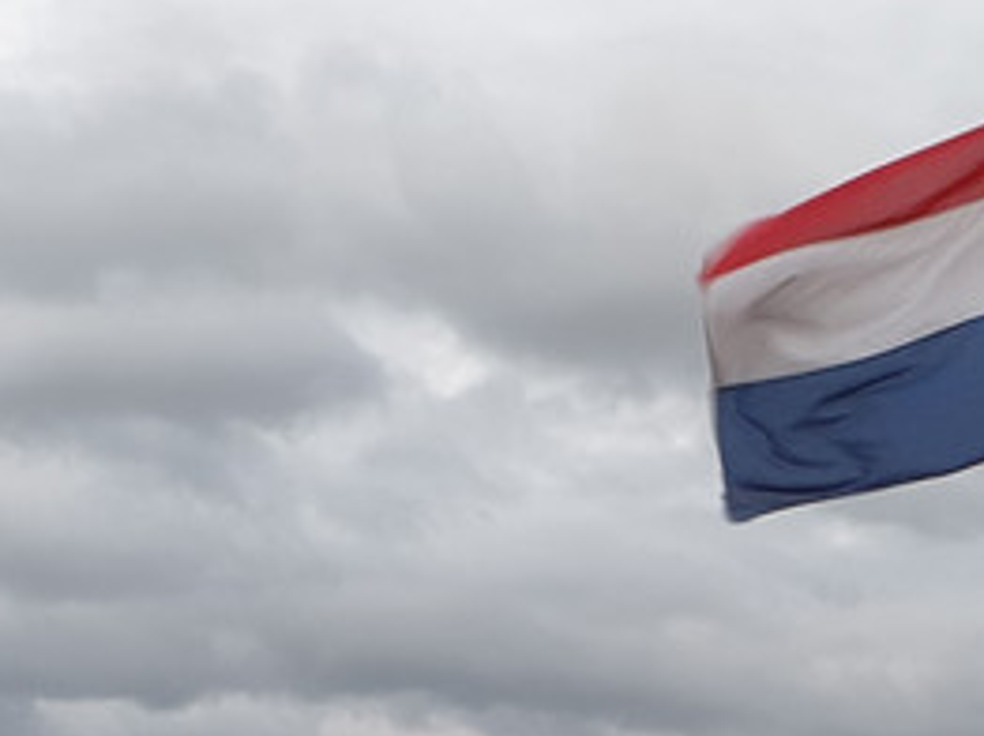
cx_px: 486
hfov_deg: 18.6
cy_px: 1130
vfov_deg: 13.1
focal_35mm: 106
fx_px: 3010
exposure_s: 1/50
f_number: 2.4
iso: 100
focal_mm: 4.3
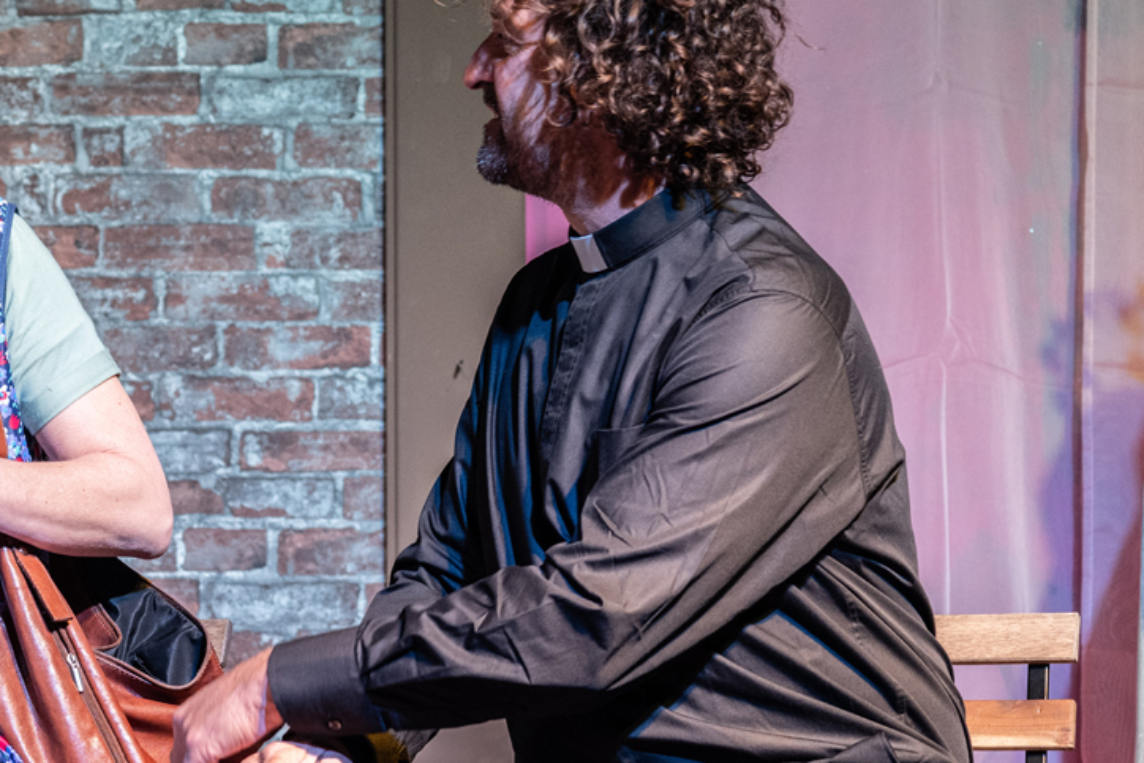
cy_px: 361
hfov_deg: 9.3
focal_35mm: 221
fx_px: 7024
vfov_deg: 6.2
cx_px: 660
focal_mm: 100
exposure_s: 1/125
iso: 900
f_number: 4.5
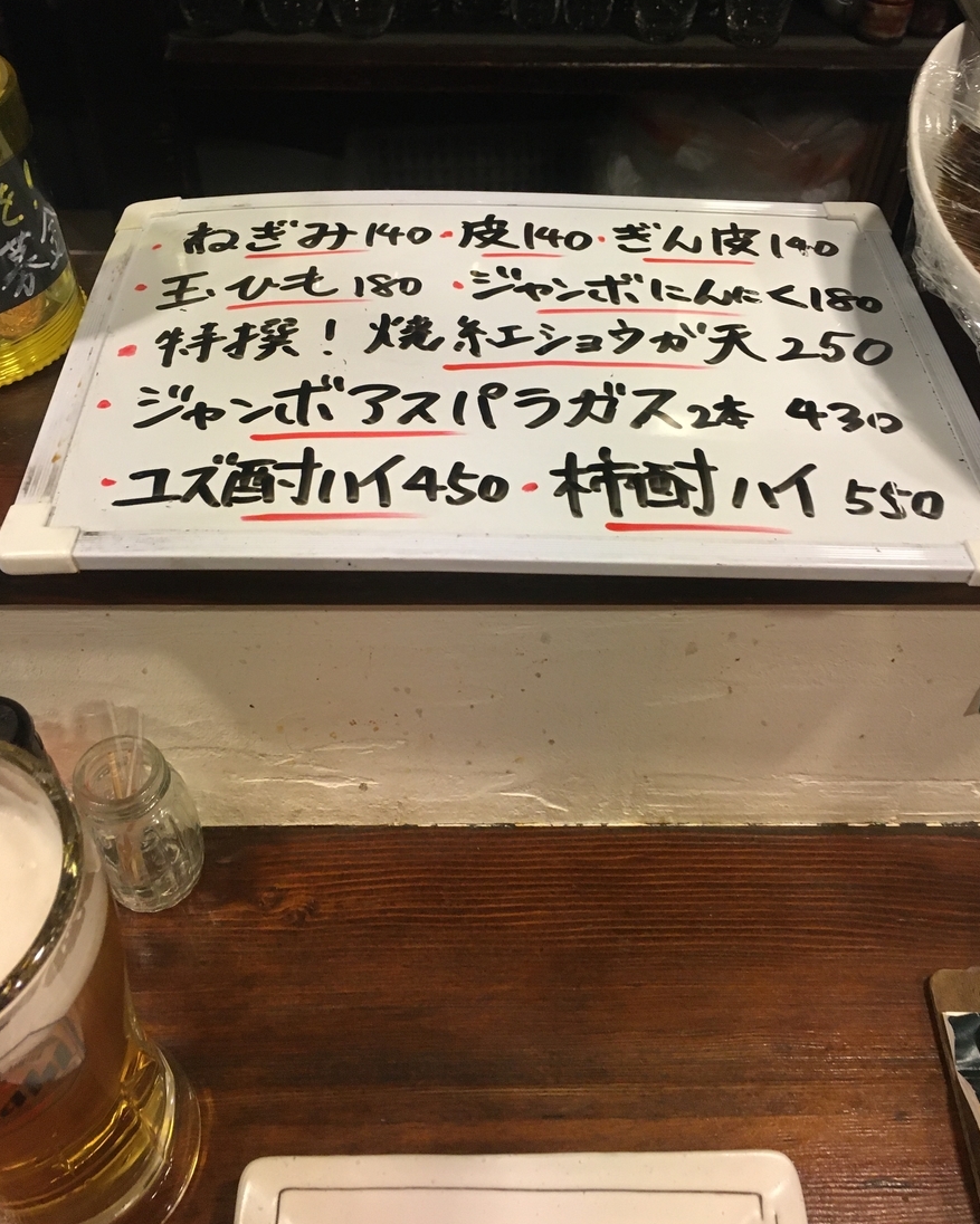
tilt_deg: -46.9
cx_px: 489
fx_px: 1124
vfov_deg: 57.1
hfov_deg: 47.1
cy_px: 557
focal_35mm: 31
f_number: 2.2
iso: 200
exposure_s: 1/33
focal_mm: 4.15
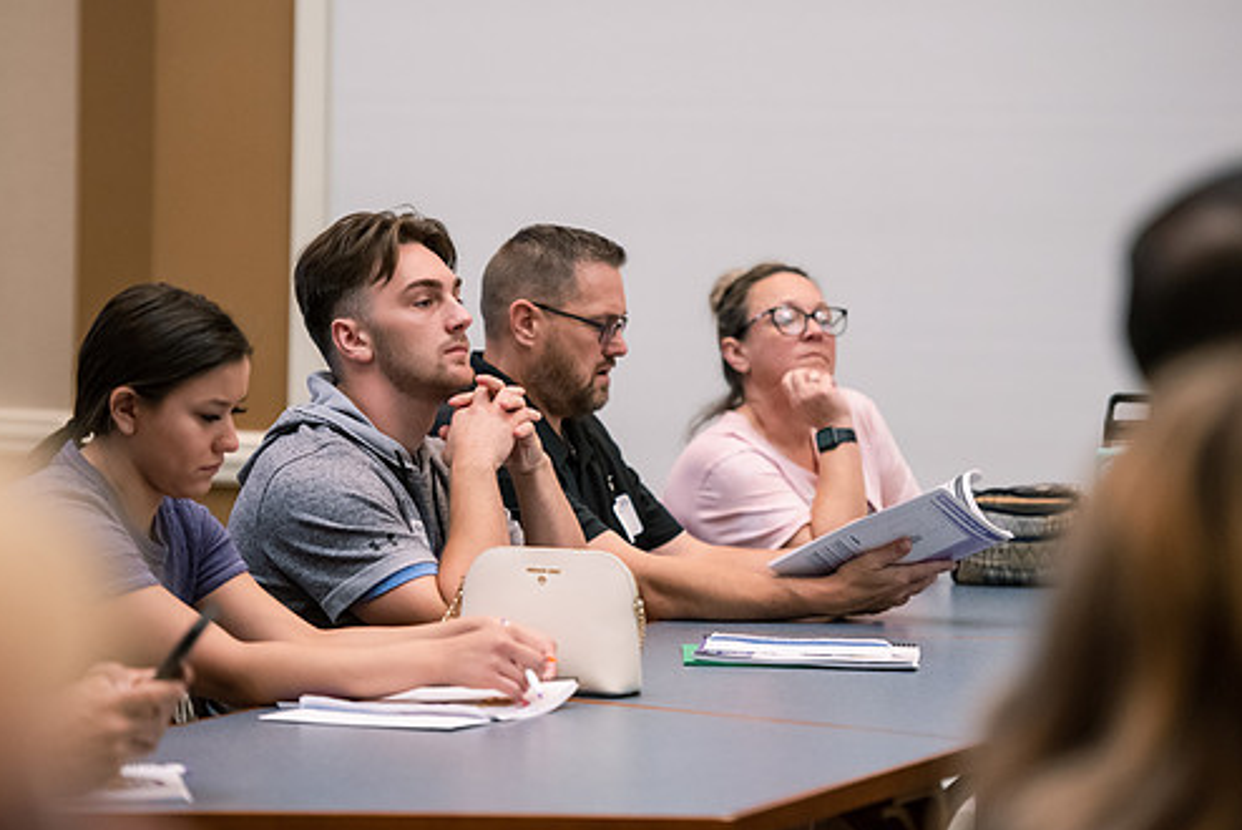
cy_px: 358
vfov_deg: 7.8
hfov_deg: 11.7
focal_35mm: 176
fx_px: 6075
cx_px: 596
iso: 2000
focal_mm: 150
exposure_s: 1/160
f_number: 2.8
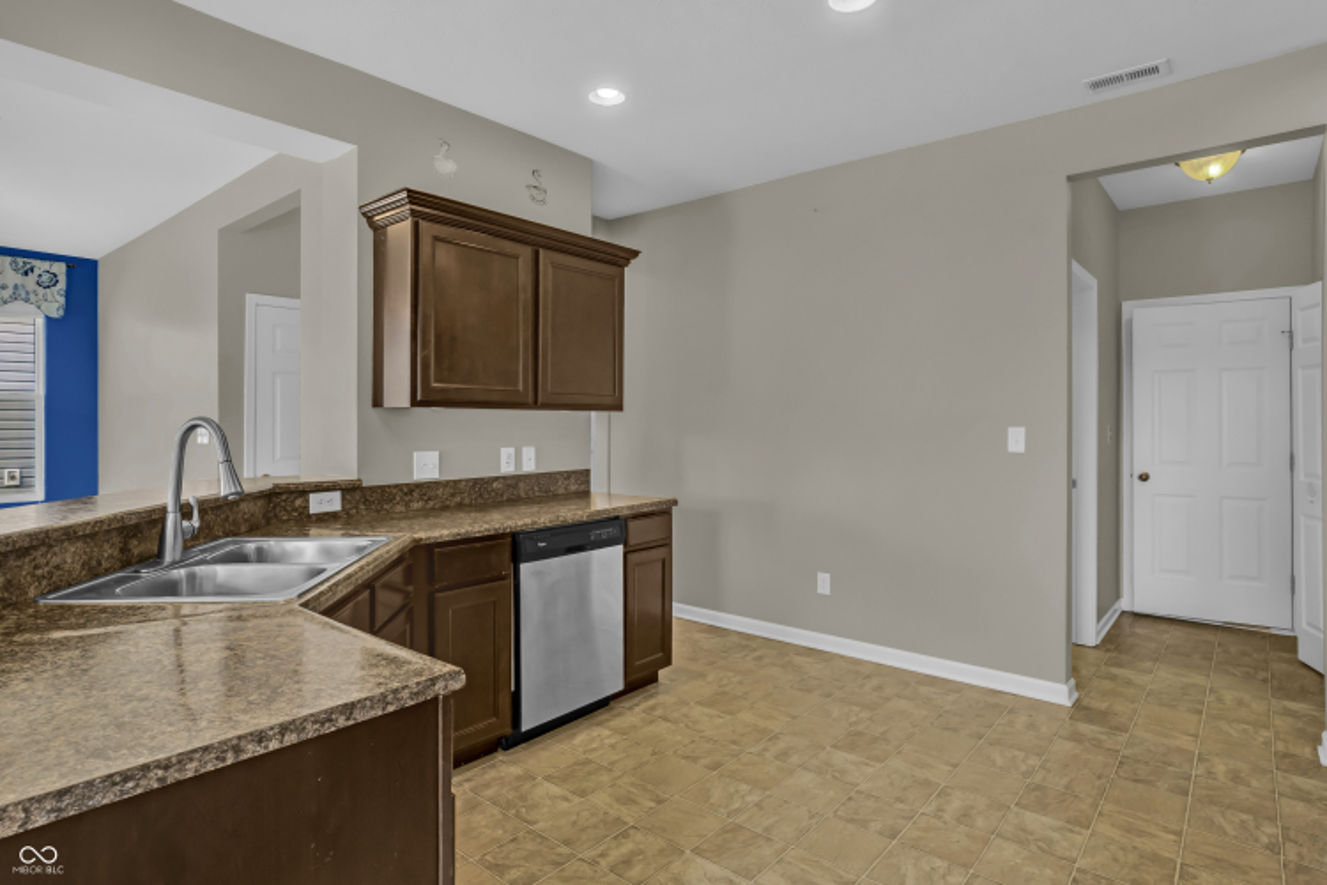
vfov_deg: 67.4
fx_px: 663
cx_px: 664
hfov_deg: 90.0
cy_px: 442
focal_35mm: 18
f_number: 9
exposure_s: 1/50
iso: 500
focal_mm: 12
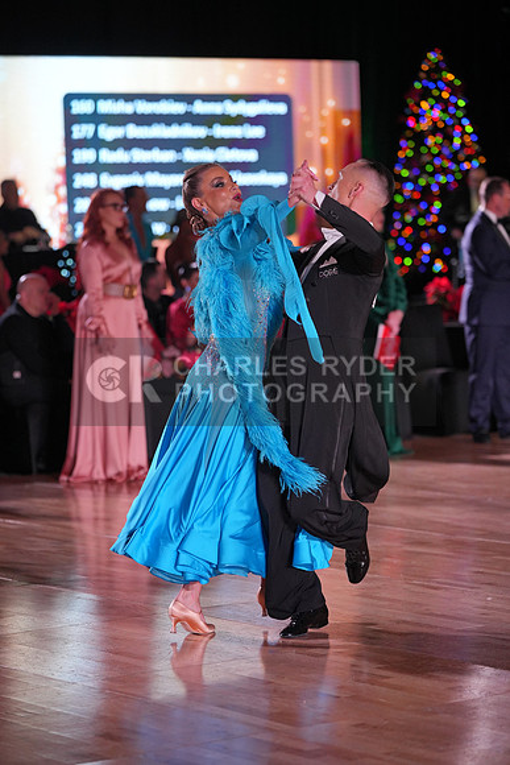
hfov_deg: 11.2
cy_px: 382
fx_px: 2591
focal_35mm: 122
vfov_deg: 16.8
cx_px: 255
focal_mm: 122
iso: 1600
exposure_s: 1/800
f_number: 2.8
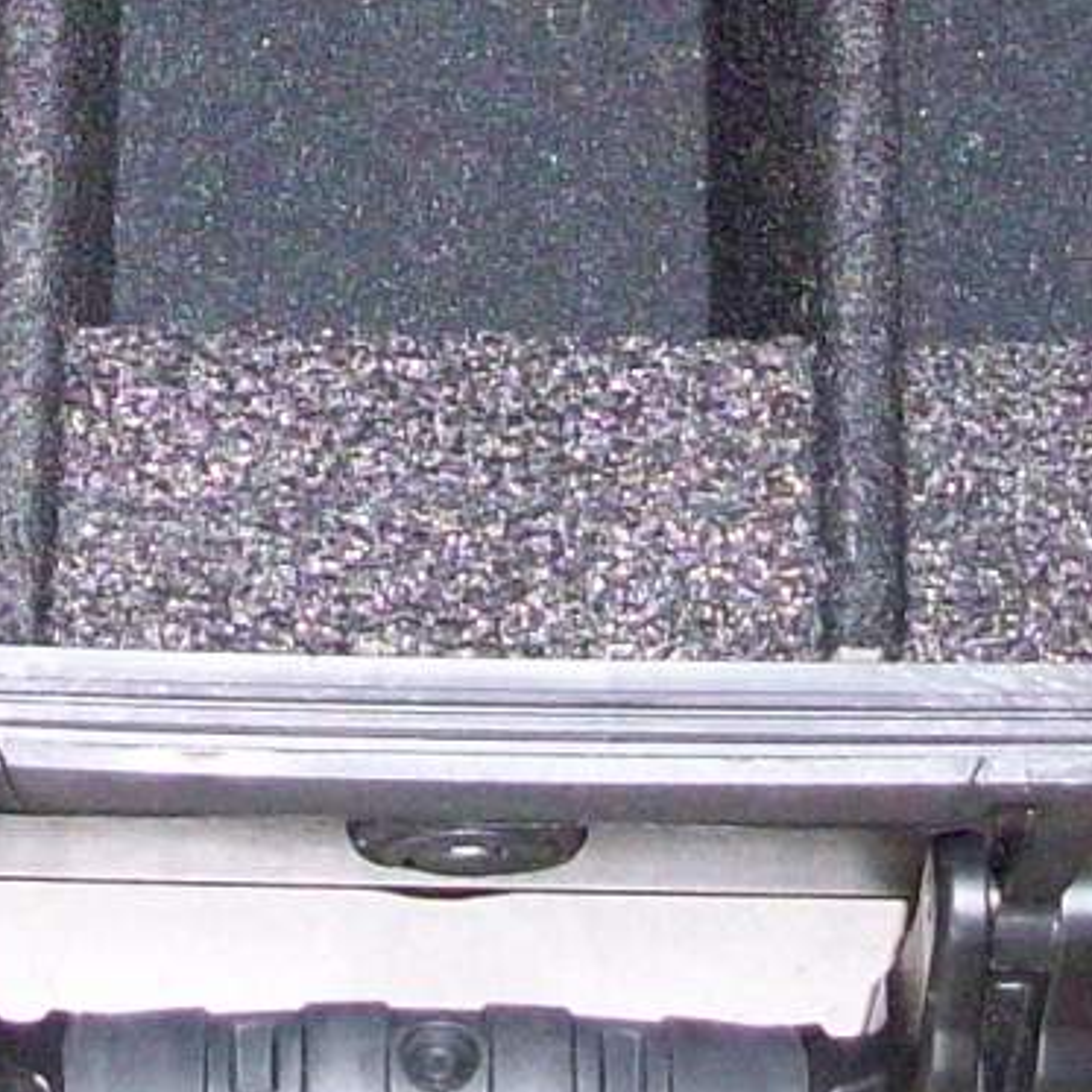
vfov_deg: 10.2
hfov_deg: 10.6
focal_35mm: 165
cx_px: 720
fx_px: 5889
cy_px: -662
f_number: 2.8
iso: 200
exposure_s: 1/60
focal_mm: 5.7
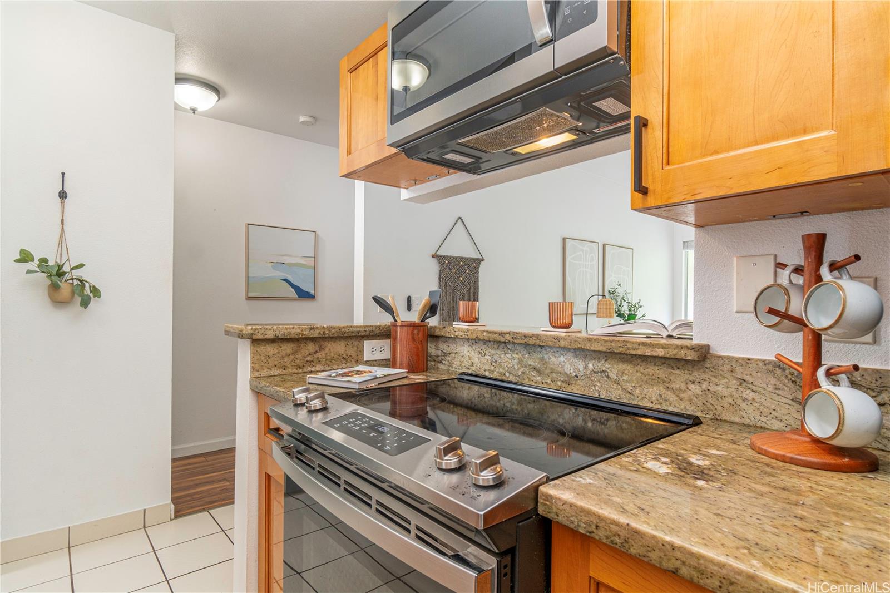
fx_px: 445
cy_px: 296
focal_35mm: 18
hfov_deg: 90.0
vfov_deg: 67.4
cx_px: 445
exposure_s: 1/40
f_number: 8
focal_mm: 12
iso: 200
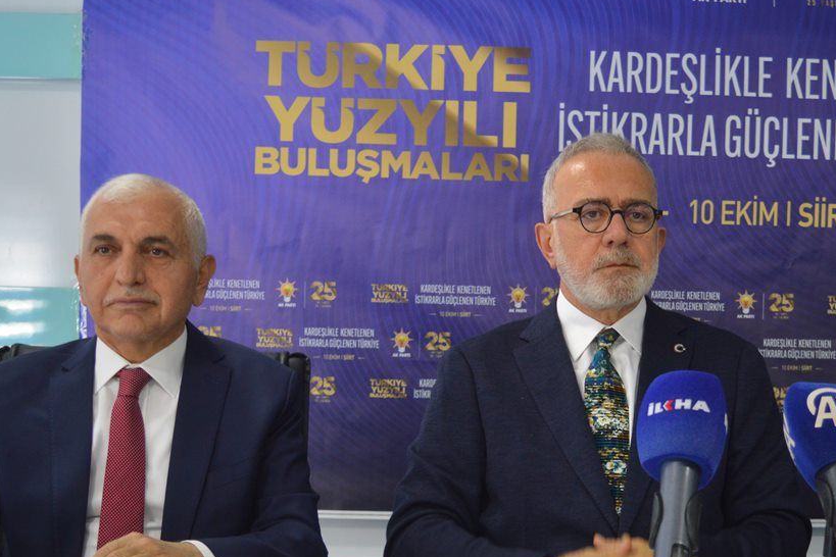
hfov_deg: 35.7
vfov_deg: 24.5
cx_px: 595
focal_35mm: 55
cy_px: 374
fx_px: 1277
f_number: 3.8
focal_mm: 22
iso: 400
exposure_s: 1/40
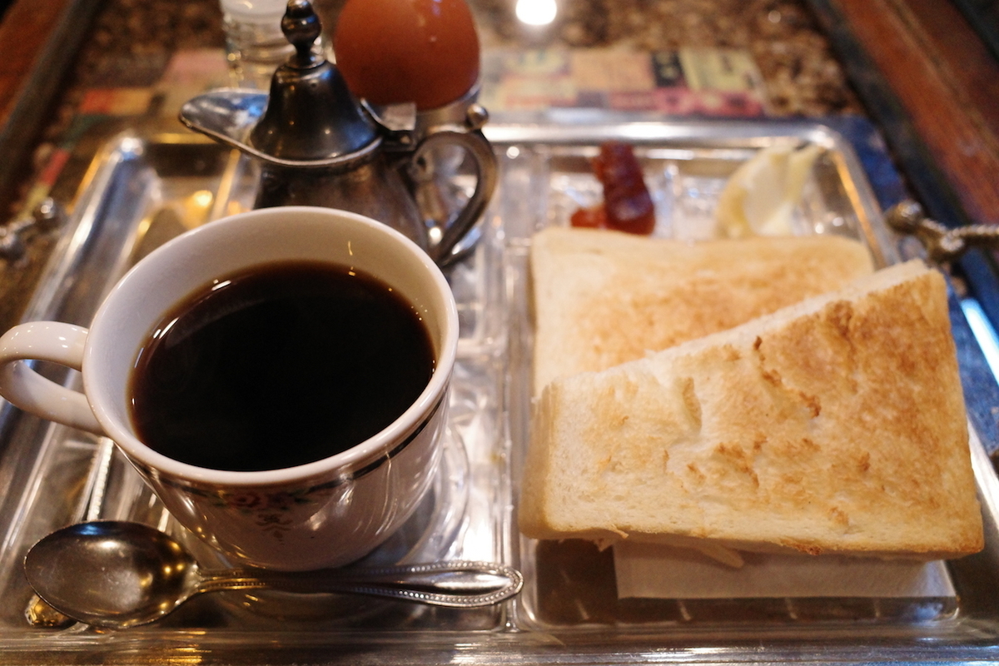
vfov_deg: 46.4
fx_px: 777
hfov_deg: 65.5
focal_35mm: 28
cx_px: 500
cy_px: 333
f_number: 3.5
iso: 5000
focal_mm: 18.3
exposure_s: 1/200
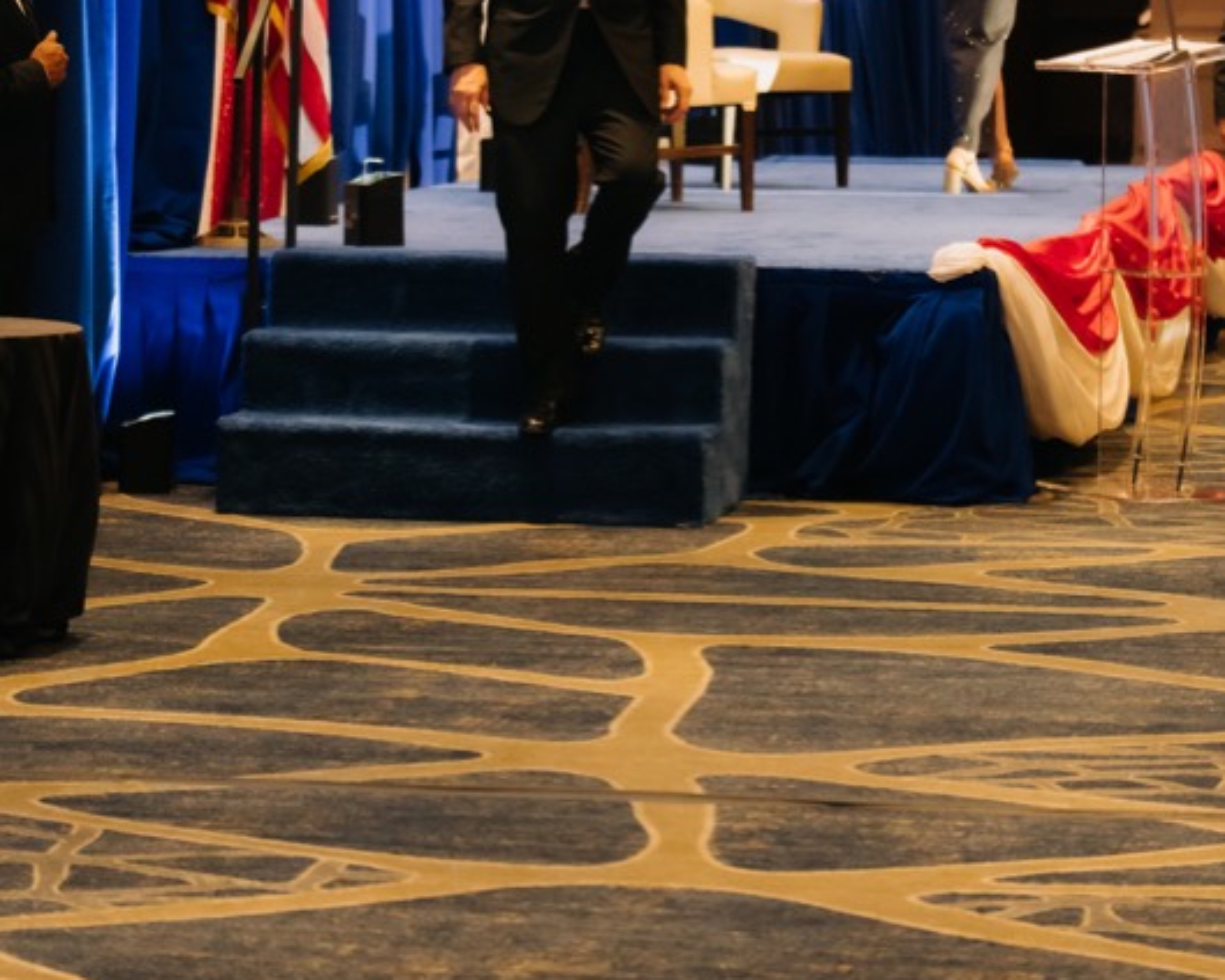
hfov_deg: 12.9
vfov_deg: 10.3
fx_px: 5401
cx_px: 615
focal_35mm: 149
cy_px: 158
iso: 6400
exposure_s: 1/80
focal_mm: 70
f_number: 2.8
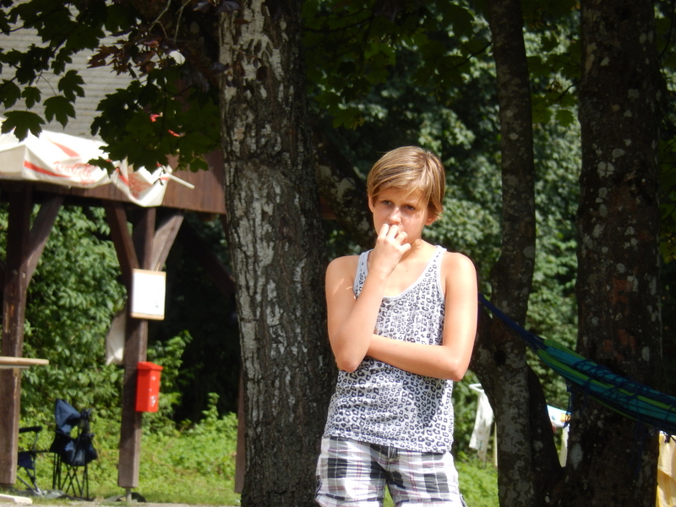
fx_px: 10038
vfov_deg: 2.9
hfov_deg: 3.9
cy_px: 254
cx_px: 338
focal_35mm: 514
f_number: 6.3
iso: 125
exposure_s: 1/200
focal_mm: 92.3
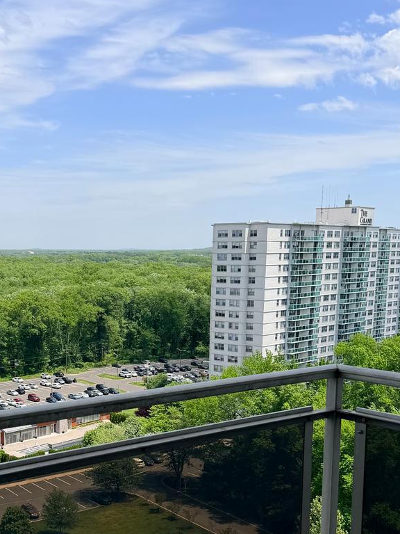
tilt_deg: -9.0
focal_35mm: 48
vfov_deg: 39.0
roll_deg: -0.3
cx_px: 94
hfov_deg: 29.7
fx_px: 740
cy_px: 376
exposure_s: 1/5714
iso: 80
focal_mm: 6.76
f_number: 1.78
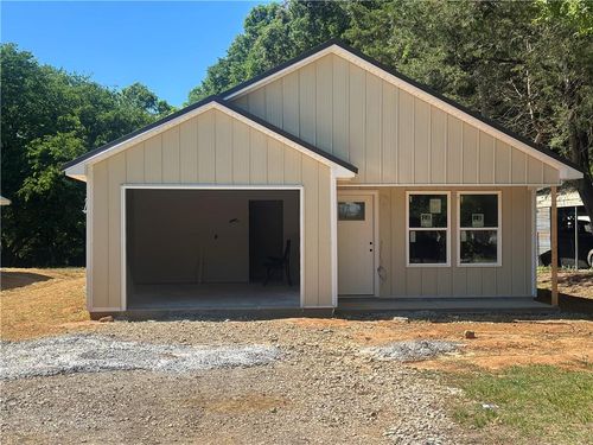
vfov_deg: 30.3
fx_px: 822
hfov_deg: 39.7
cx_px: 296
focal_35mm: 48
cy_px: 222
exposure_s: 1/3876
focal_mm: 6.86
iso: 80
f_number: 1.78
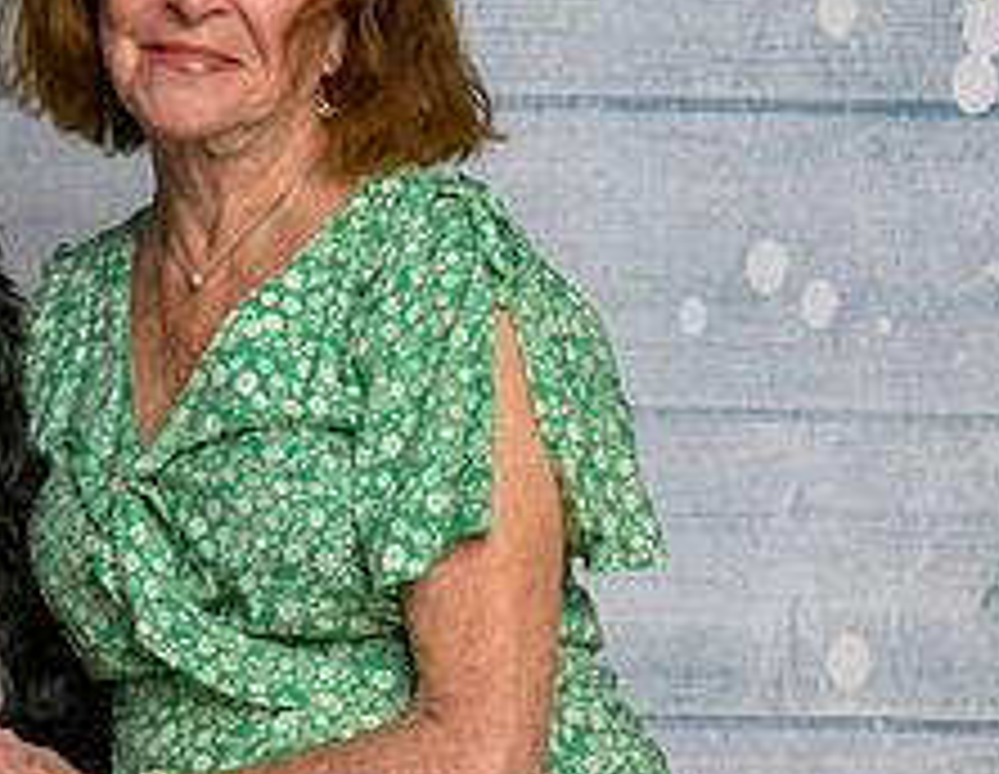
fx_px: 4147
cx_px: -100
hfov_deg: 13.5
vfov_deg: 10.7
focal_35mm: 142
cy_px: 424
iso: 400
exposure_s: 1/125
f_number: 10
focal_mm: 38
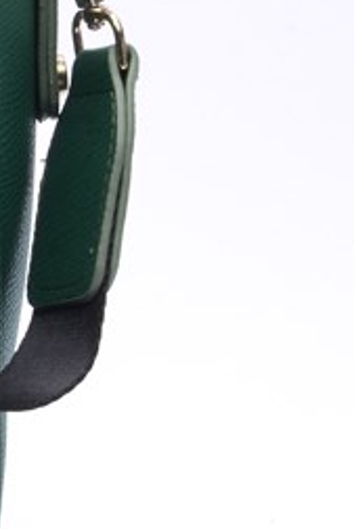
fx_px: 6967
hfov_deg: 2.9
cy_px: 33
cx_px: -545
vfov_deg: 4.4
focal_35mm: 473
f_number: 20
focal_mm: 80
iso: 100
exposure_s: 1/160
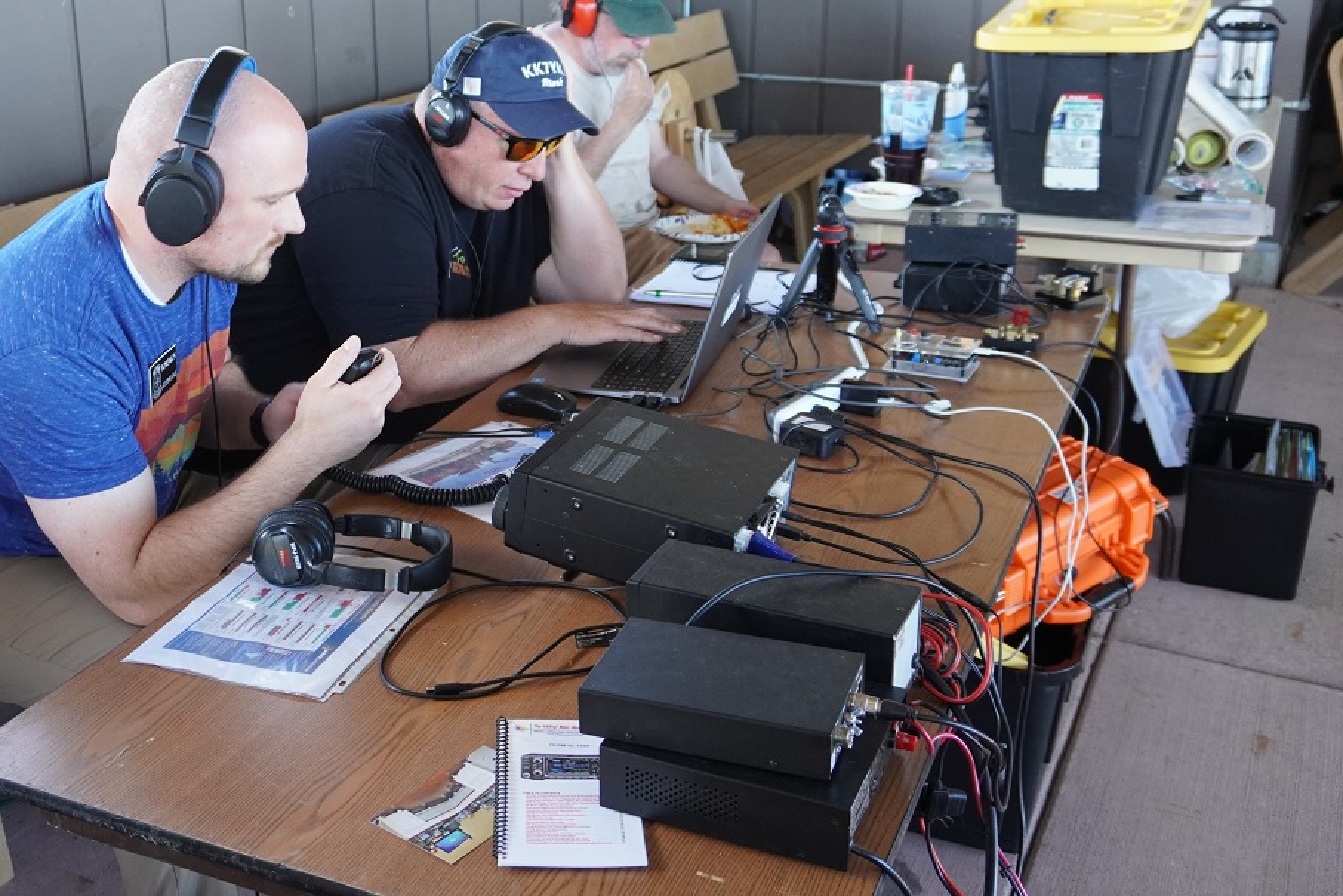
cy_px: 327
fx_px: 1554
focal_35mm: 42
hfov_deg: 46.1
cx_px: 466
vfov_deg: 32.0
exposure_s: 1/160
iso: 1000
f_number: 4
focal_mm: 21
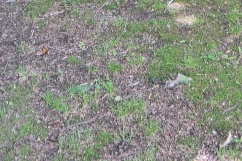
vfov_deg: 11.7
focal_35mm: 91
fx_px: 611
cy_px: -250
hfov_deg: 20.9
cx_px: 291
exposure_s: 1/60
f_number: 4
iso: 400
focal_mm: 10
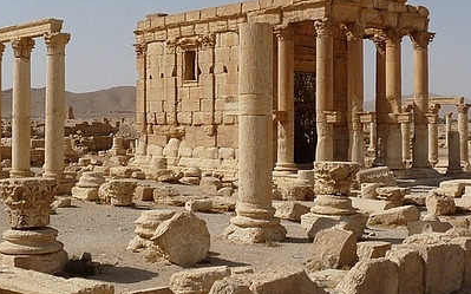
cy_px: 128
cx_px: 175
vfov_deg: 22.7
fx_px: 731
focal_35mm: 57
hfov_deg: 35.5
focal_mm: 4.8
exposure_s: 1/400
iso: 100
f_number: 8
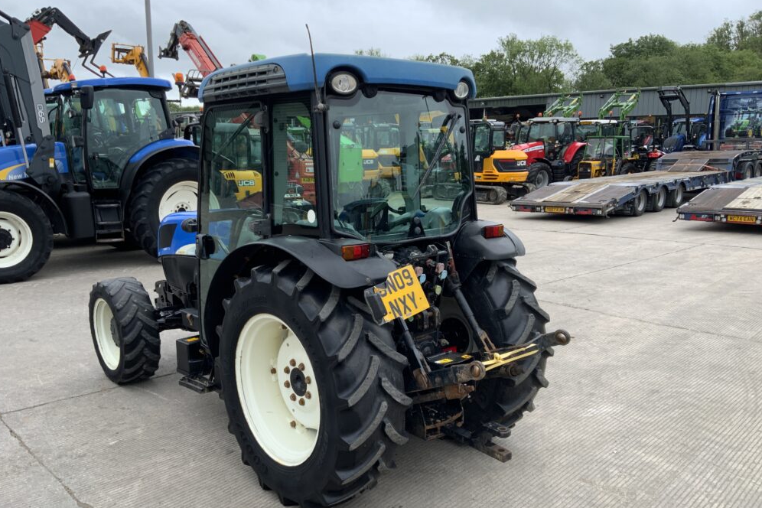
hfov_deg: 60.3
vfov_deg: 42.3
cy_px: 270
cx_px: 383
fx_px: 656
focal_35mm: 31
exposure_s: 1/122
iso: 20
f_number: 1.8
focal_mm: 3
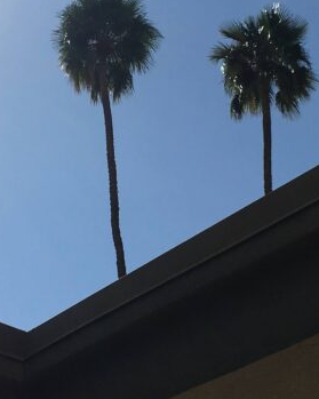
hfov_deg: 18.5
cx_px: 131
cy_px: 134
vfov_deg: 22.9
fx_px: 980
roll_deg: +1.0
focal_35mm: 83
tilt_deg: +37.3
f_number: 2.2
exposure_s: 1/6410
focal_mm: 4.15
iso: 25
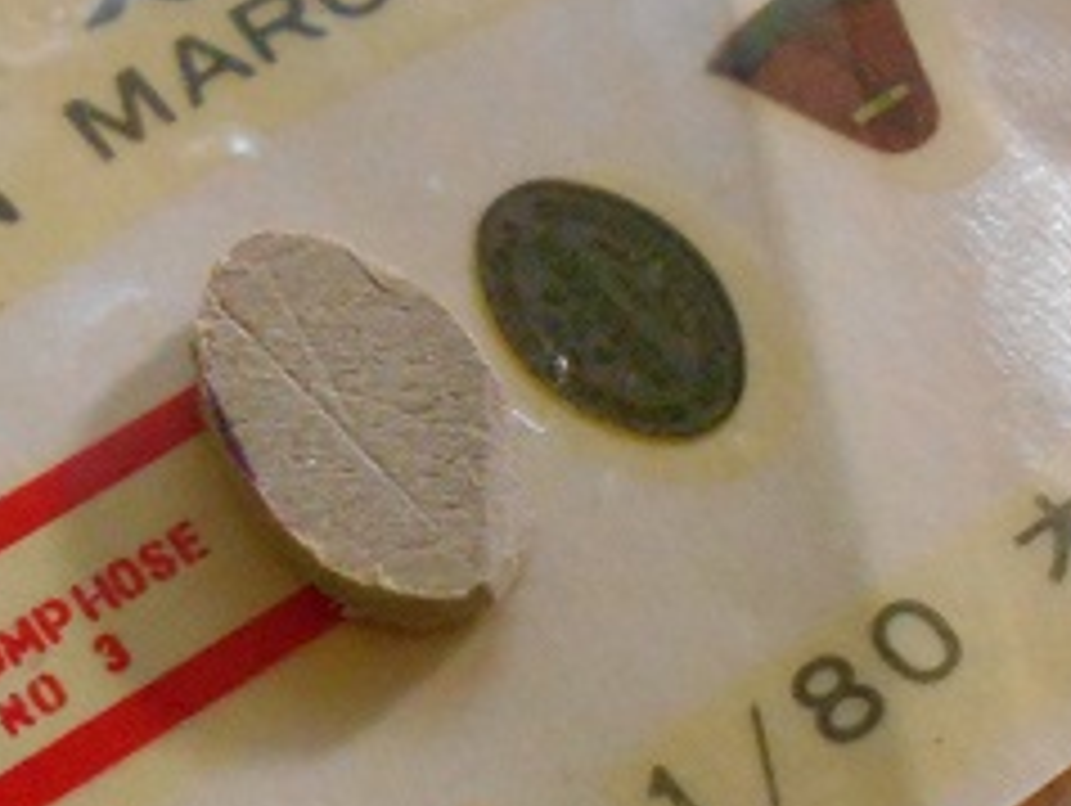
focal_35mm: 63
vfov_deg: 23.3
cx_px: 684
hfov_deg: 30.5
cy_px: 389
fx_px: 1951
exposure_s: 1/60
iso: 800
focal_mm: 5.1
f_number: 3.4
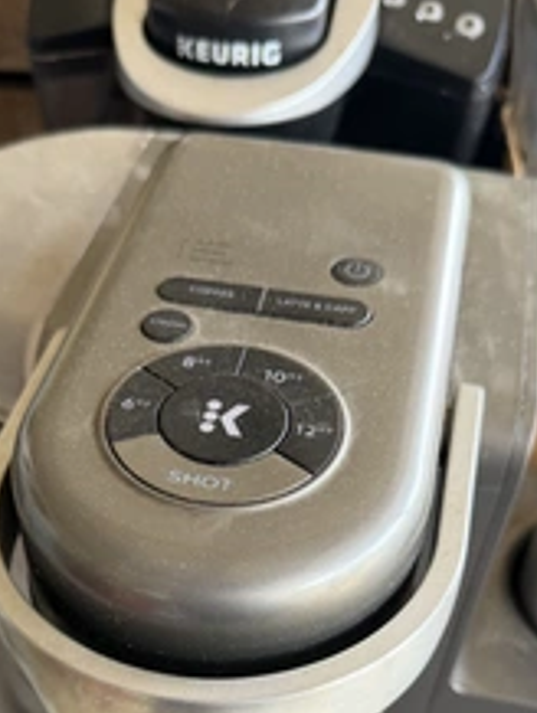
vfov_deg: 40.8
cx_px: 219
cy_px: 585
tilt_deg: -51.9
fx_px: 908
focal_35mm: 44
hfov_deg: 32.9
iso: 125
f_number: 1.78
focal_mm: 6.76
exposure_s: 1/121
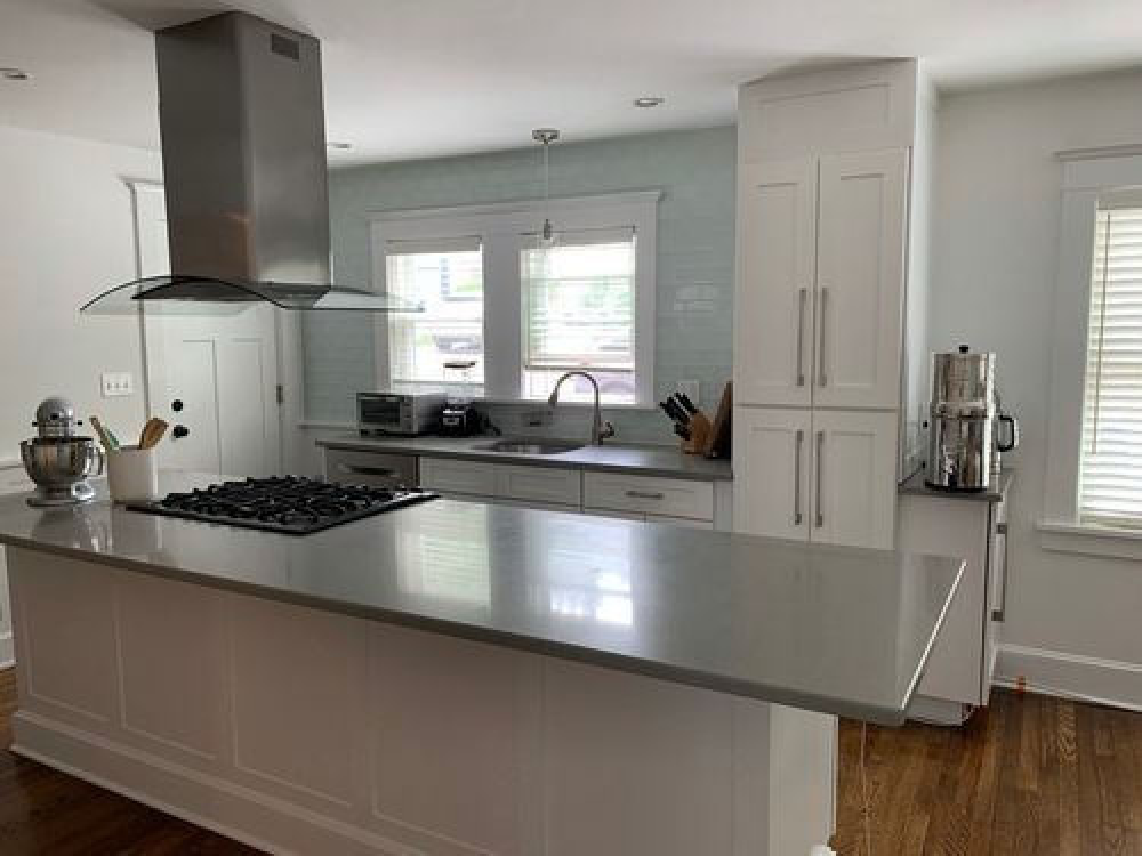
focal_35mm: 26
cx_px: 571
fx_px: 858
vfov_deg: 53.1
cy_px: 428
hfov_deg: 67.3
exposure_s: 1/60
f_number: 1.8
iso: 100
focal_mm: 4.25
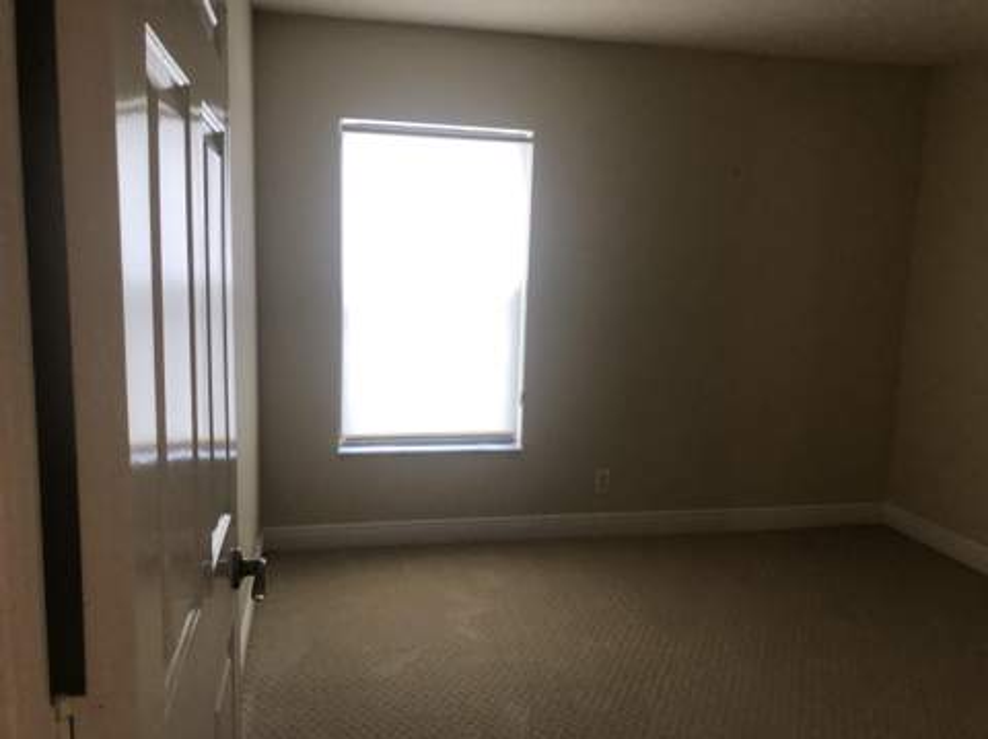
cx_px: 494
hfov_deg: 63.5
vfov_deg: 49.7
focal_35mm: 28
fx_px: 798
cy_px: 370
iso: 40
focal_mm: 3.99
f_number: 1.8
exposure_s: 1/30
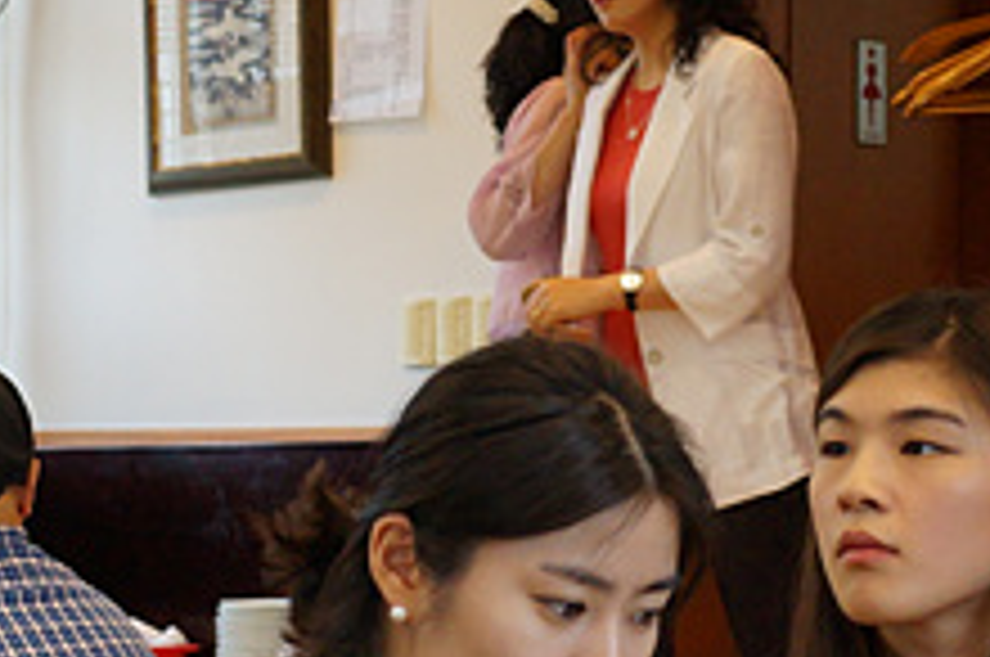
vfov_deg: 9.5
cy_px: 641
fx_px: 3927
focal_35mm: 143
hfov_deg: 13.9
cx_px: -238
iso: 1000
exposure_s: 1/160
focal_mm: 30
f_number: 4
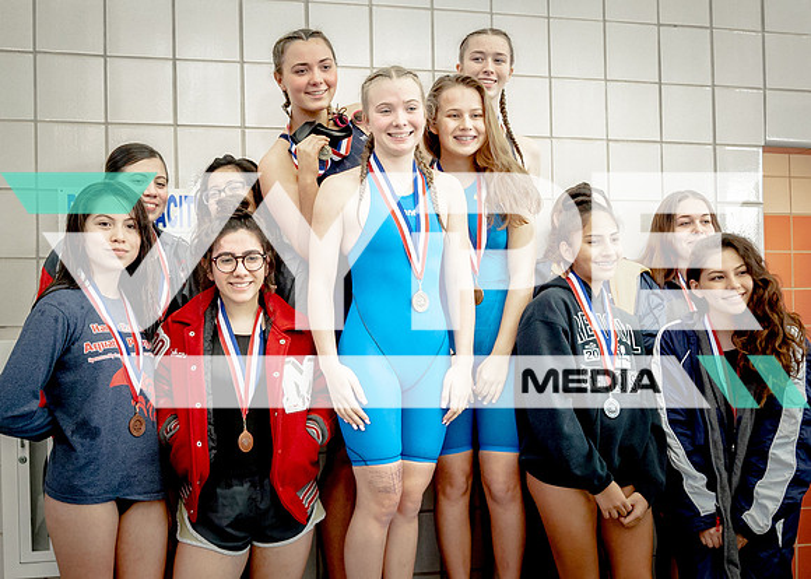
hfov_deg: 45.8
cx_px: 419
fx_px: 959
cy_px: 347
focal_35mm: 42
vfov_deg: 33.5
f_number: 4
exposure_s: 1/125
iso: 1250
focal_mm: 24
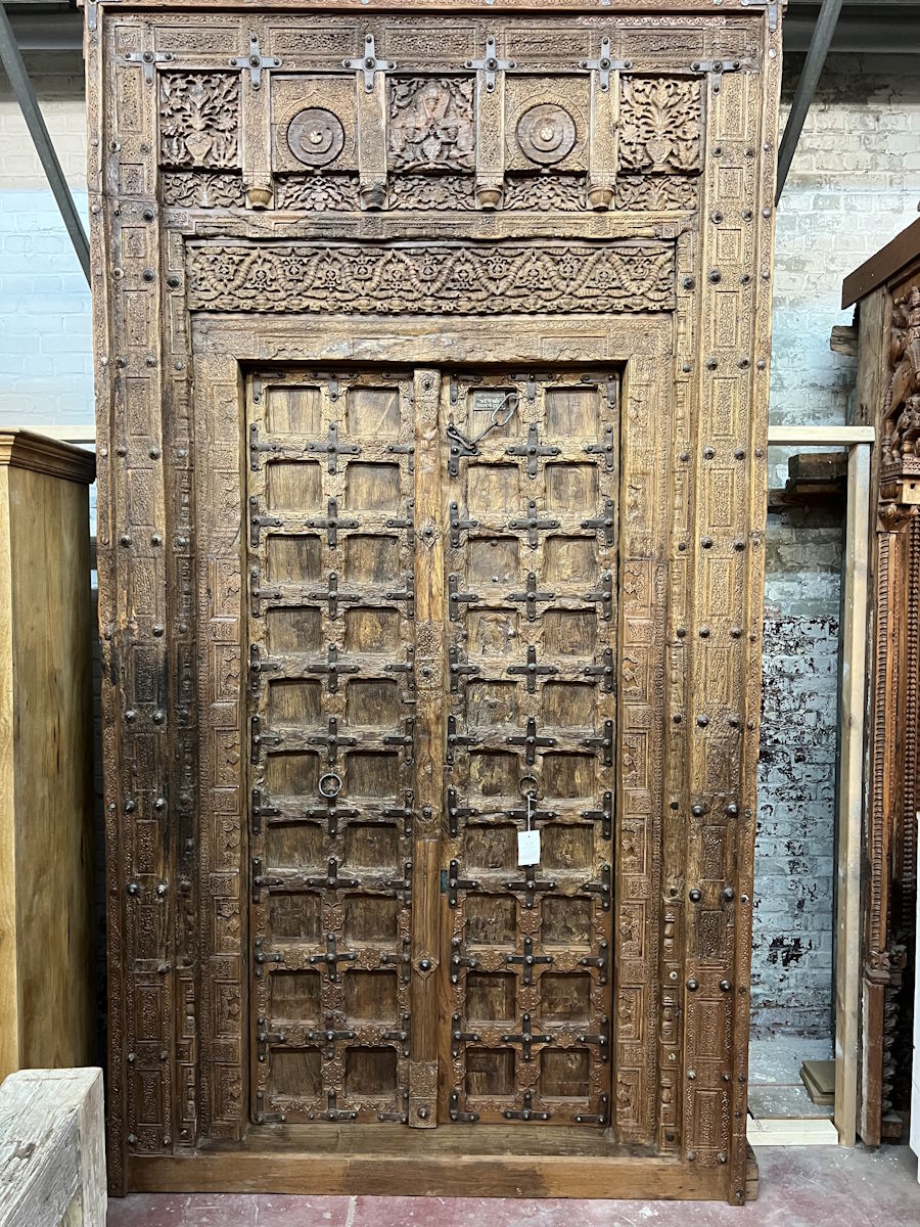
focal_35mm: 26
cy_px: 614
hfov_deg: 53.1
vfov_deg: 67.3
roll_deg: +1.3
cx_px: 460
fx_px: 921
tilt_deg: -3.1
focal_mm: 5.7
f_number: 1.5
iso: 320
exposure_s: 1/50
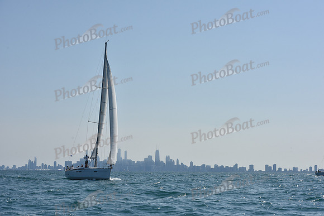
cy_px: 108
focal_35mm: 75
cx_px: 162
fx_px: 675
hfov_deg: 27.0
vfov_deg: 18.2
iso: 250
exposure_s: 1/1600
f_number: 9
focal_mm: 75
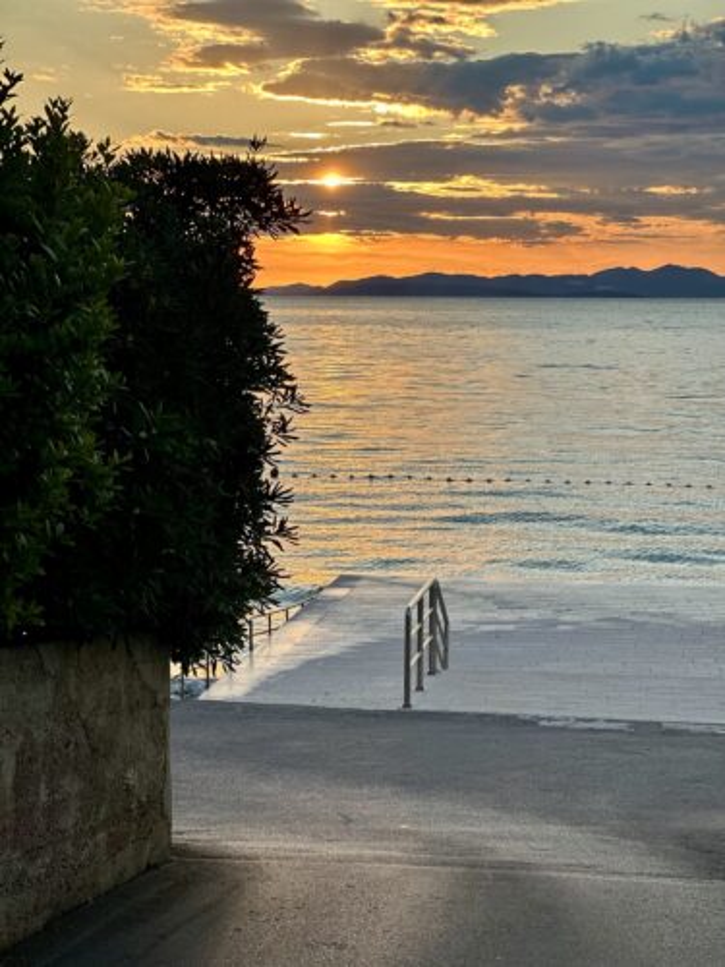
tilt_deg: -3.5
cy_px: 484
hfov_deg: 19.1
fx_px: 2150
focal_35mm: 77
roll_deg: -1.9
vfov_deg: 25.3
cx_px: 362
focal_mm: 9
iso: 25
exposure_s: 1/249
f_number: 2.8
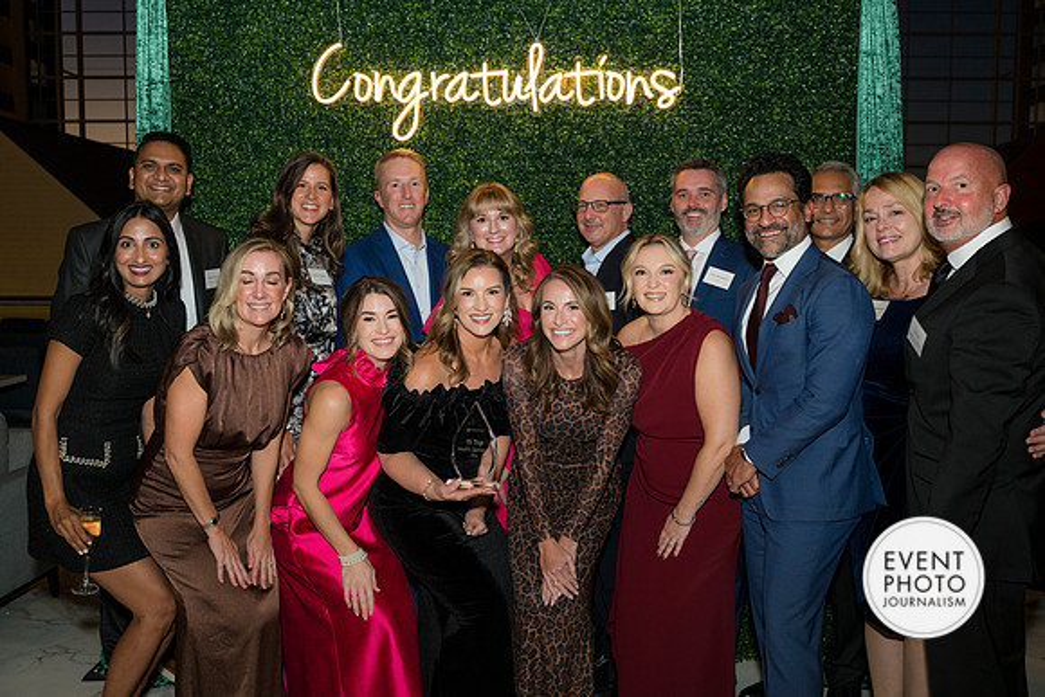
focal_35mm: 34
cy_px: 348
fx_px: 1002
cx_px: 522
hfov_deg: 55.1
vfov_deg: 38.4
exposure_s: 1/160
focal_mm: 34.5
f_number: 5
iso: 800
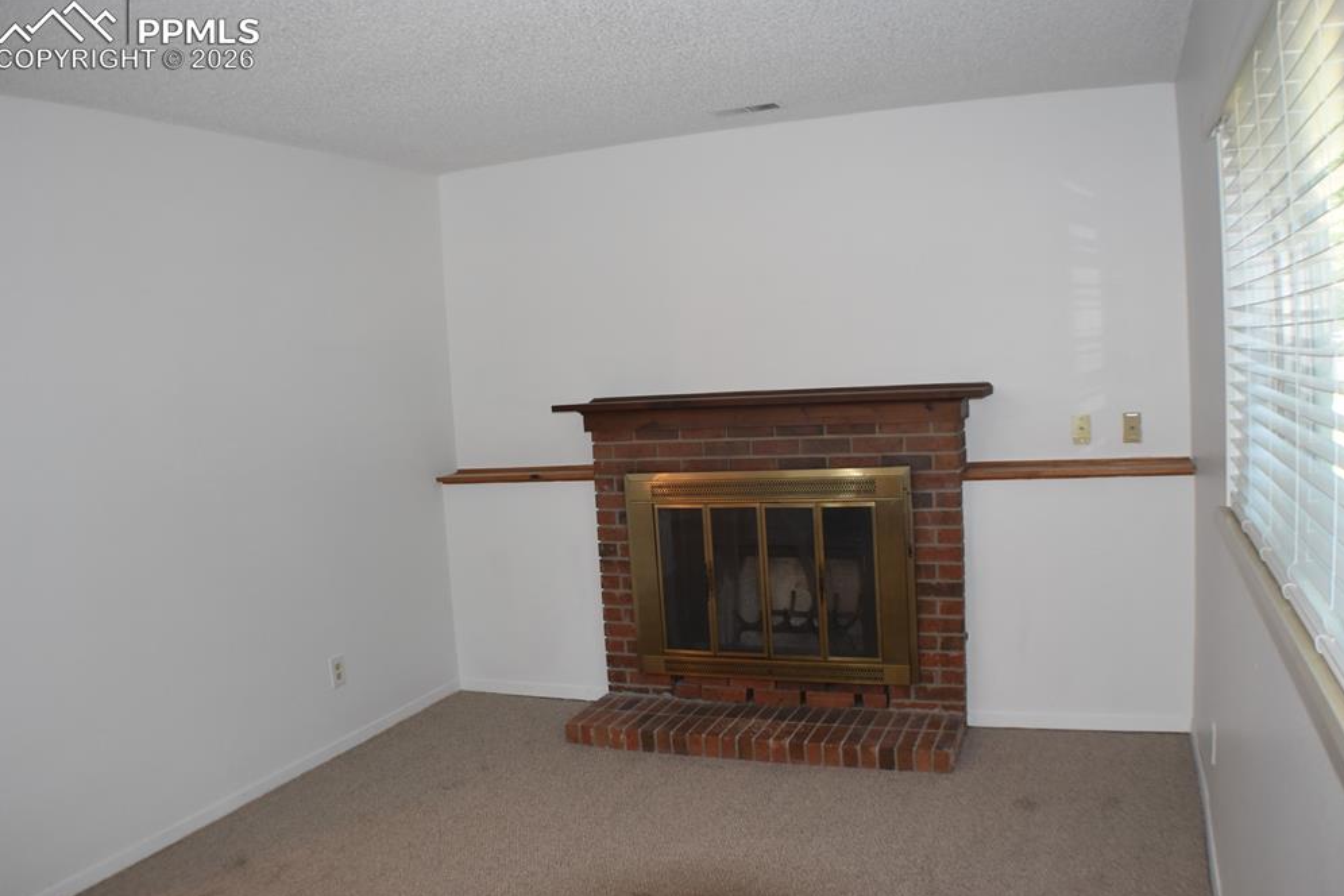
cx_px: 680
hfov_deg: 51.9
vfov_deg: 35.9
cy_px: 455
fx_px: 1381
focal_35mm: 37
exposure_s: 1/60
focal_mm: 24
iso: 800
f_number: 4
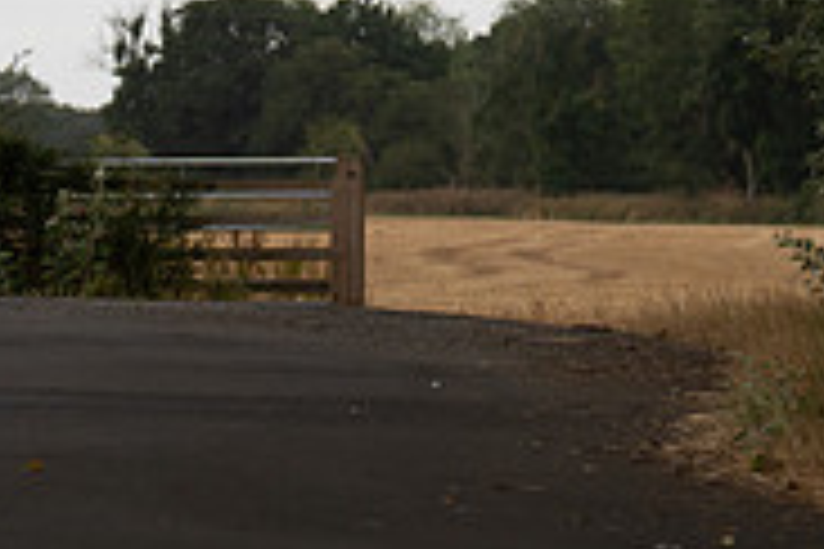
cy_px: 421
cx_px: -443
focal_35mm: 370
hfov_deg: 5.5
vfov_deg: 3.7
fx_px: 8468
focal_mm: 72
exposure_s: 1/1250
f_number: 3.2
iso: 400
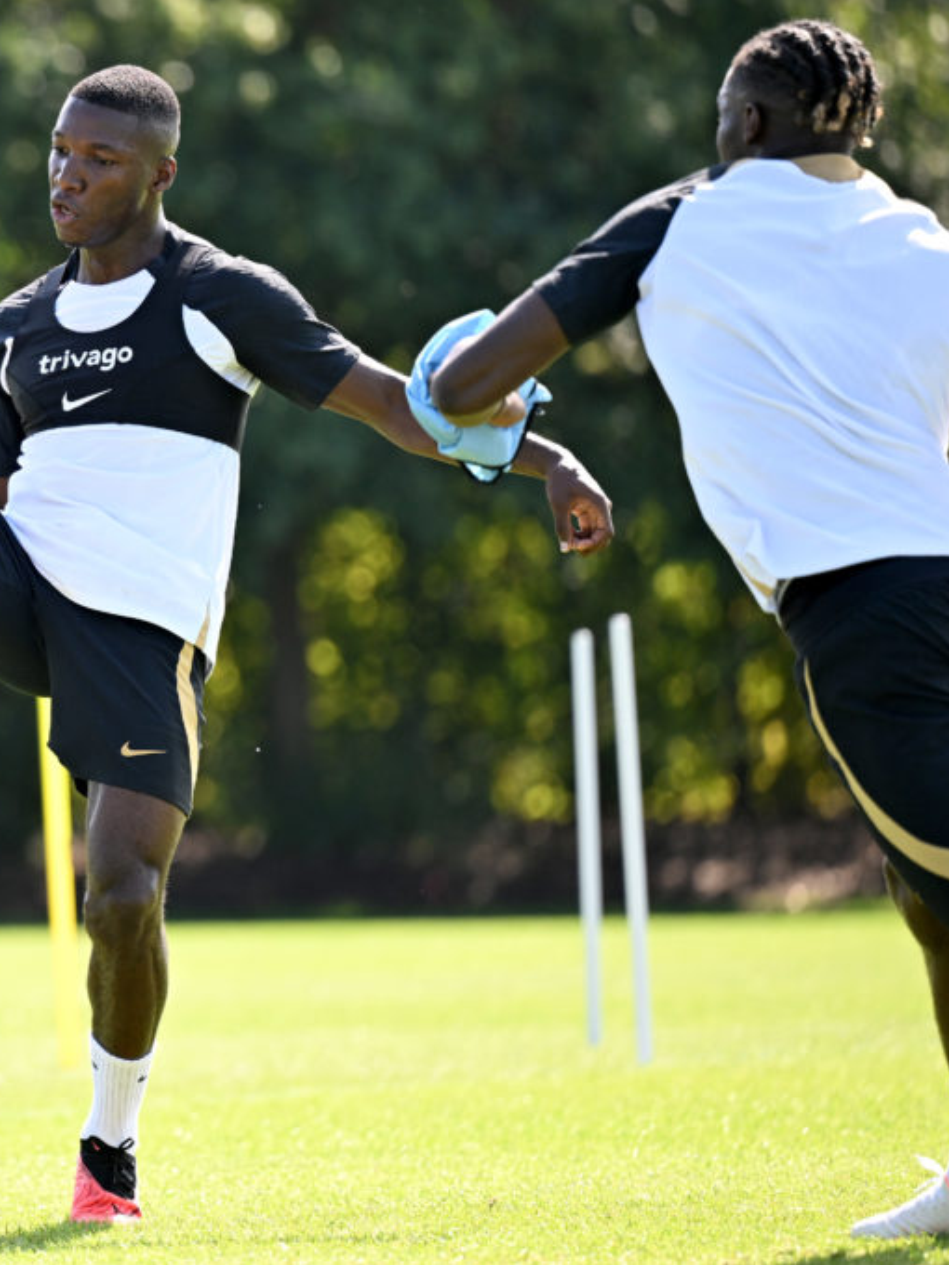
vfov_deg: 7.2
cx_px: 240
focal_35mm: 275
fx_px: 10052
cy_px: 632
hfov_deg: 5.4
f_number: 2.8
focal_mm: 190
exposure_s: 1/1600
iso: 400
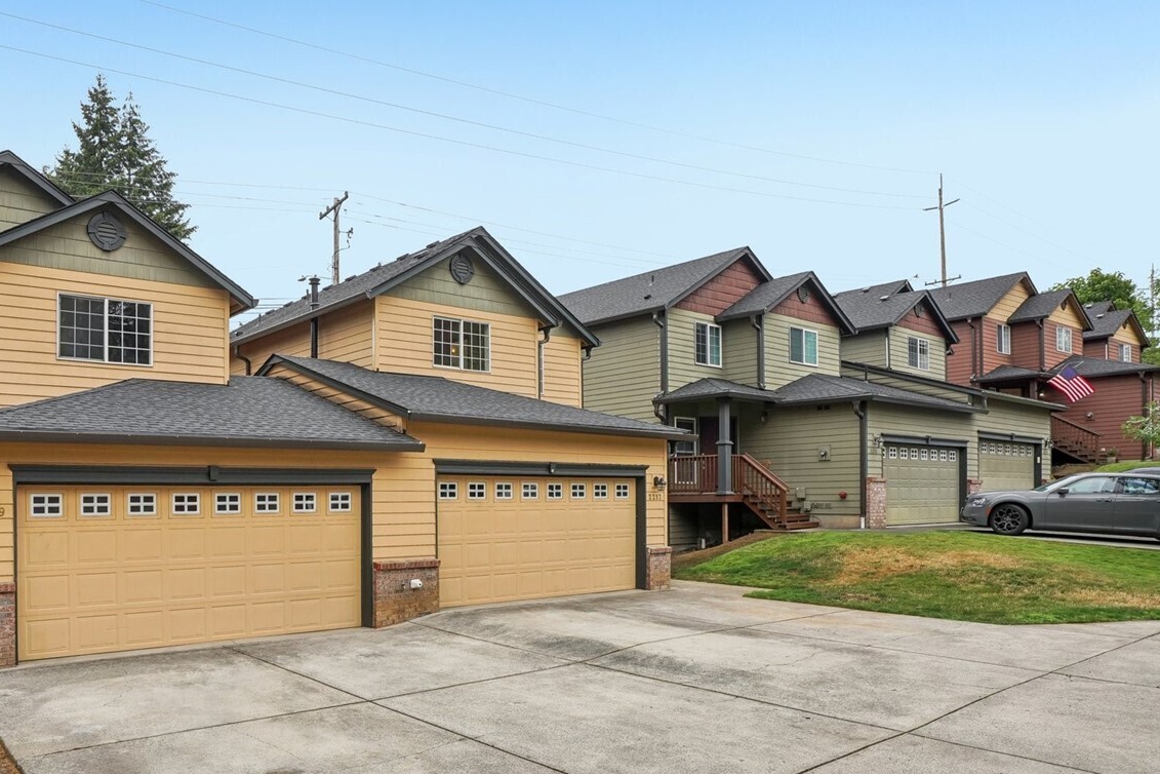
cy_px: 484
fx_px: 870
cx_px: 404
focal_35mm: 27
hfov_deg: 65.9
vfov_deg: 47.5
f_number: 8
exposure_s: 1/320
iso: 400
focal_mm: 18
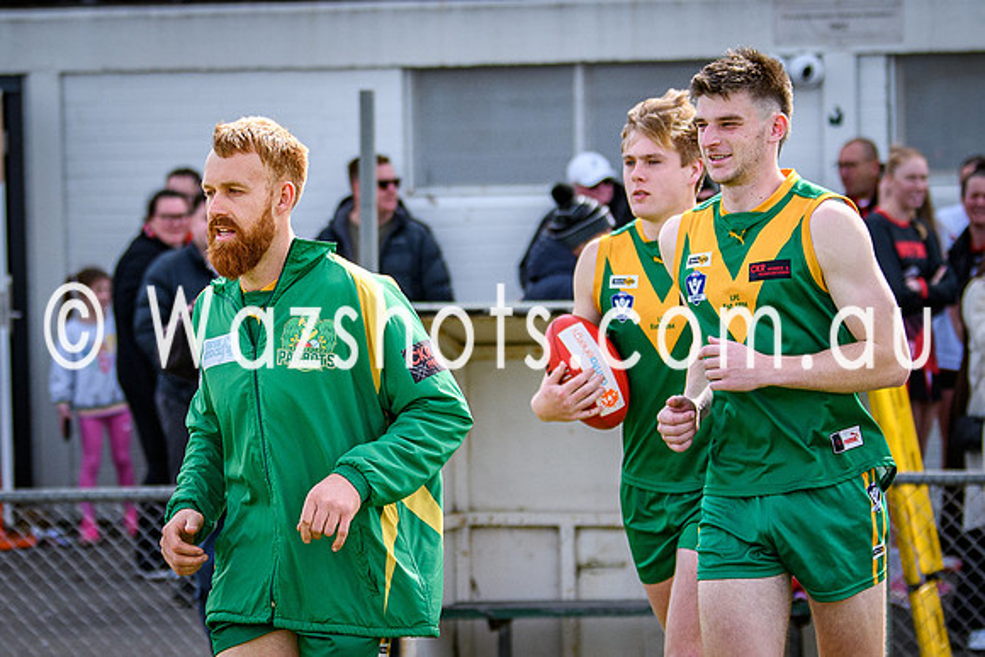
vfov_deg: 5.7
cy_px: 428
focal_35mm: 240
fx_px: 6556
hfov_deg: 8.6
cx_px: 313
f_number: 2.8
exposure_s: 1/5000
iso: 400
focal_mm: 82
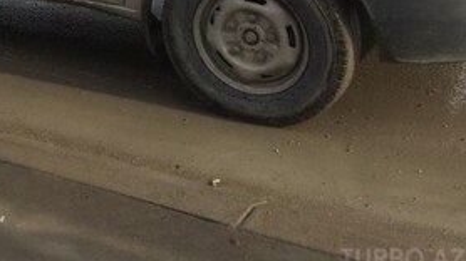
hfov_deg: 25.6
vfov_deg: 15.0
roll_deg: +5.2
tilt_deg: -11.2
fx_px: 926
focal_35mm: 75
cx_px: -79
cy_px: -126
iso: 32
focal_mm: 4.15
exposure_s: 1/1368
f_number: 2.2
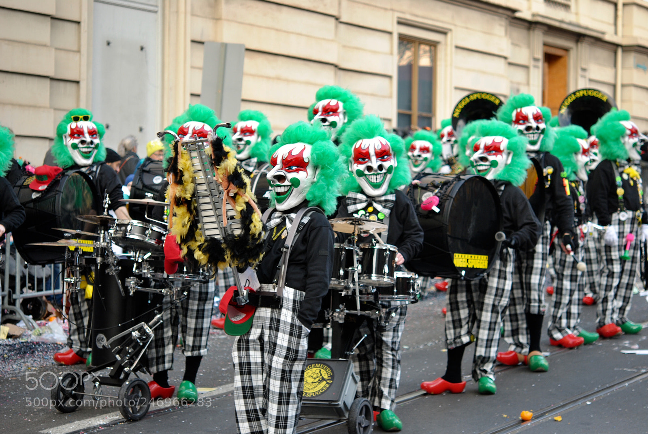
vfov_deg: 15.2
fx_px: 1622
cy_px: 217
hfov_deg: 22.6
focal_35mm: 90
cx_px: 324
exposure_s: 1/200
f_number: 2.8
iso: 200
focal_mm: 60
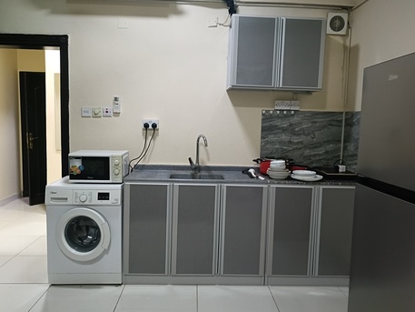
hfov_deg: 61.6
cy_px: 156
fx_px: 348
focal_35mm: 29
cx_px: 208
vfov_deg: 48.2
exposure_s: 1/99.9
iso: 5544
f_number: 1.7
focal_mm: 4.7
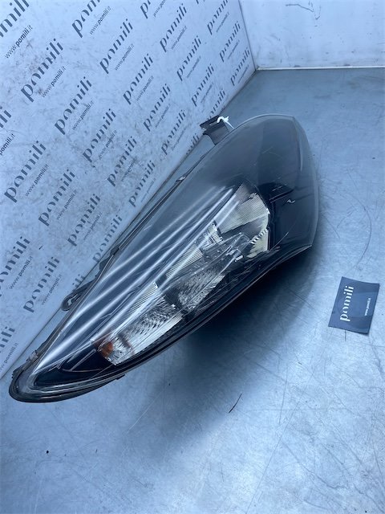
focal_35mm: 26
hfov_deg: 53.1
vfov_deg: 67.3
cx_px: 192
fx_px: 386
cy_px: 257
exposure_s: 1/905
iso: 32
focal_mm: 4.25
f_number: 1.8
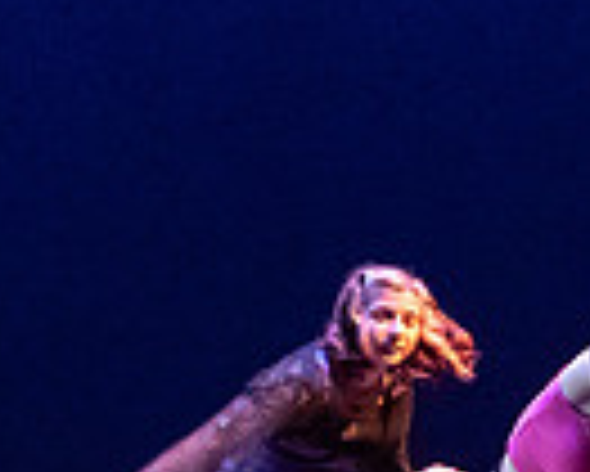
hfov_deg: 5.5
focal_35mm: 349
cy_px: 440
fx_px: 6099
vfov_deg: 4.4
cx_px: 653
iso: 4000
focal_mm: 62
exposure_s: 1/320
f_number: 4
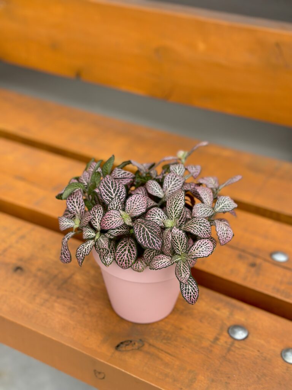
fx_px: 540
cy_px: 195
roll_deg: -2.5
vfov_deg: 39.7
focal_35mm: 48
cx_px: 146
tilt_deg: -33.6
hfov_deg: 30.3
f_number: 1.78
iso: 80
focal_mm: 6.86
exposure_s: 1/2070
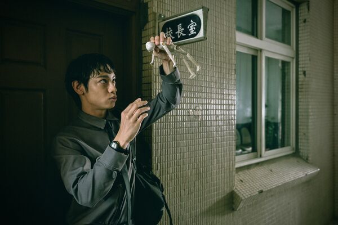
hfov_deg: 61.9
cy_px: 112
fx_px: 282
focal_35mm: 30
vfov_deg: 43.6
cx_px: 169
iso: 1000
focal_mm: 20
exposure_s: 1/250
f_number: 2
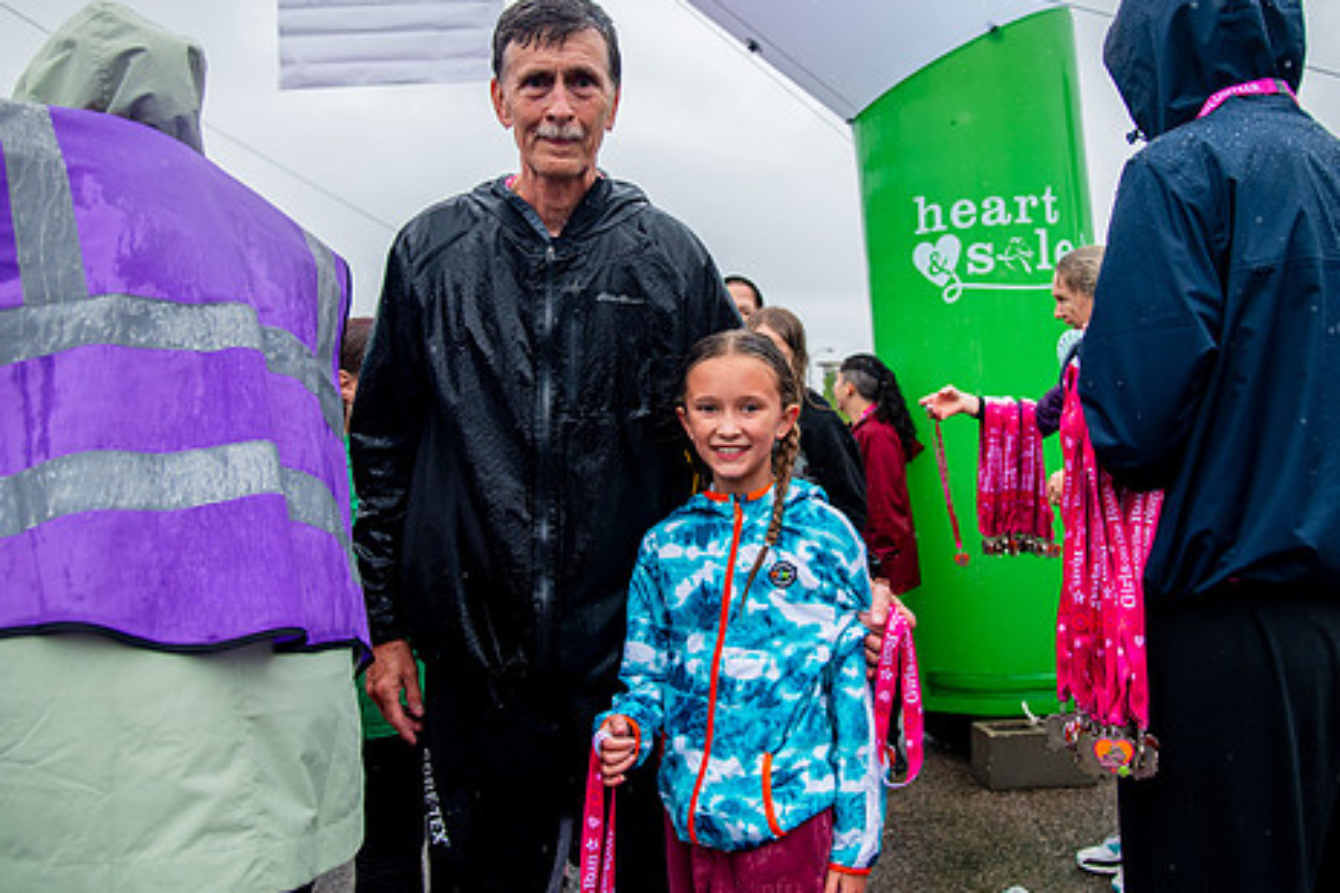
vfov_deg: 43.3
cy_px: 353
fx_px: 1116
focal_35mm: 30
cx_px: 722
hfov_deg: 61.9
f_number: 4
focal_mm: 24
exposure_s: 1/1600
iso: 1600
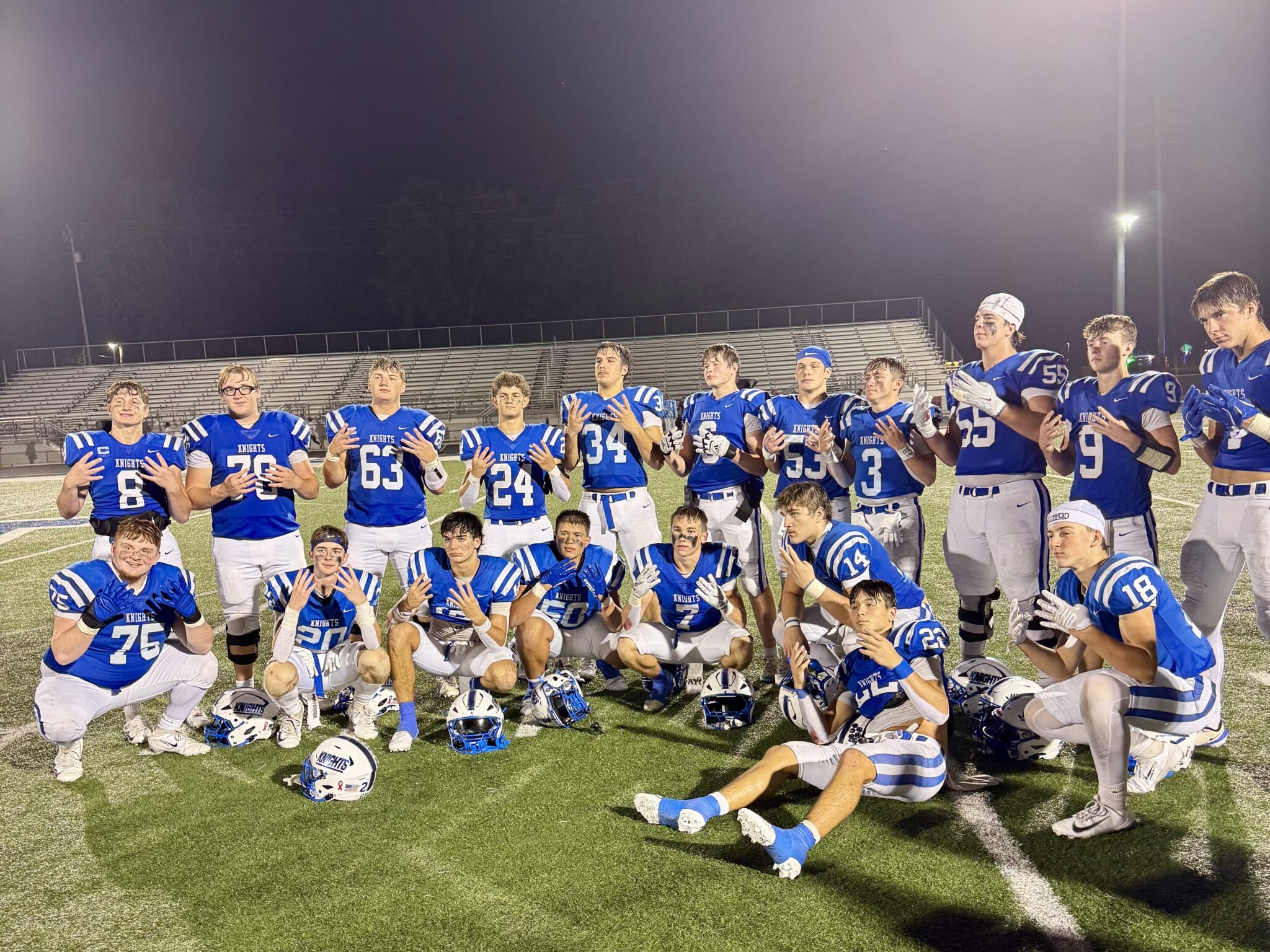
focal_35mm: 24
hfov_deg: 71.6
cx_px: 635
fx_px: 881
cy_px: 476
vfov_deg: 56.8
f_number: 1.78
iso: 200
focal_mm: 6.76
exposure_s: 1/60
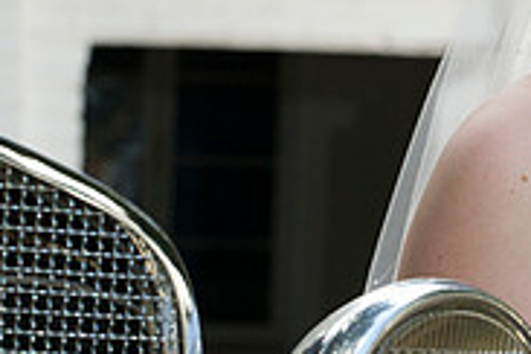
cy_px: 206
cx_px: 534
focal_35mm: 367
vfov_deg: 3.7
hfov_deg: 5.6
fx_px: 5413
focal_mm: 116
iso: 320
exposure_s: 1/200
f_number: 5.6
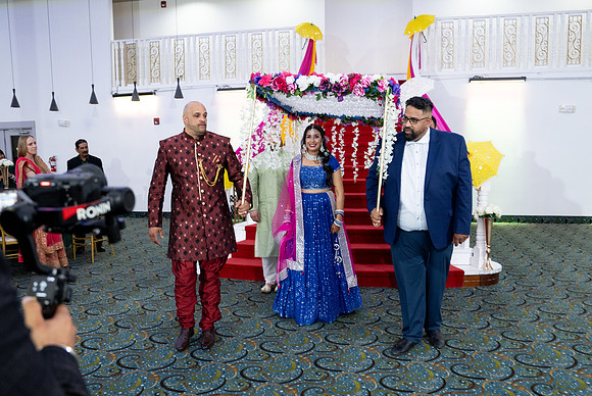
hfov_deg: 64.6
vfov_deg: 45.8
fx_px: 468
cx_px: 303
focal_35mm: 28
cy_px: 212
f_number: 3.2
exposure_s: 1/125
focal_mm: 24
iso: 2000
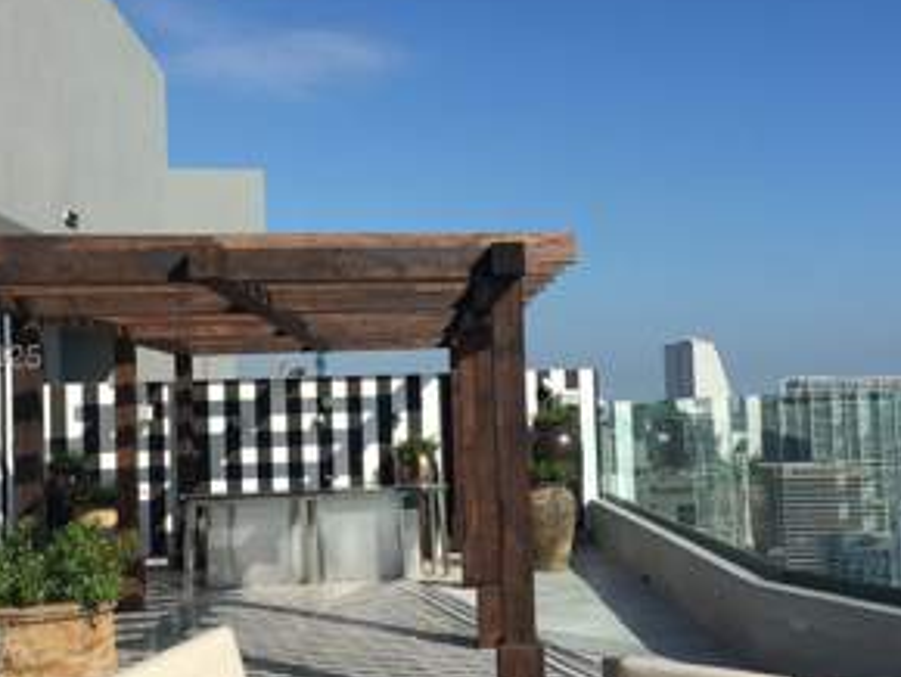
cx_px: 317
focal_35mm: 48
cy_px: 363
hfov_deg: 39.3
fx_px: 1250
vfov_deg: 30.3
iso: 25
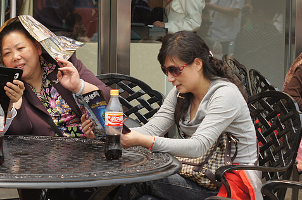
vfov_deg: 8.9
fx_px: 1289
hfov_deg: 13.3
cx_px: 81
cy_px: 81
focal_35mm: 154
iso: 100
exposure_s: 1/400
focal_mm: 70
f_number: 4.5
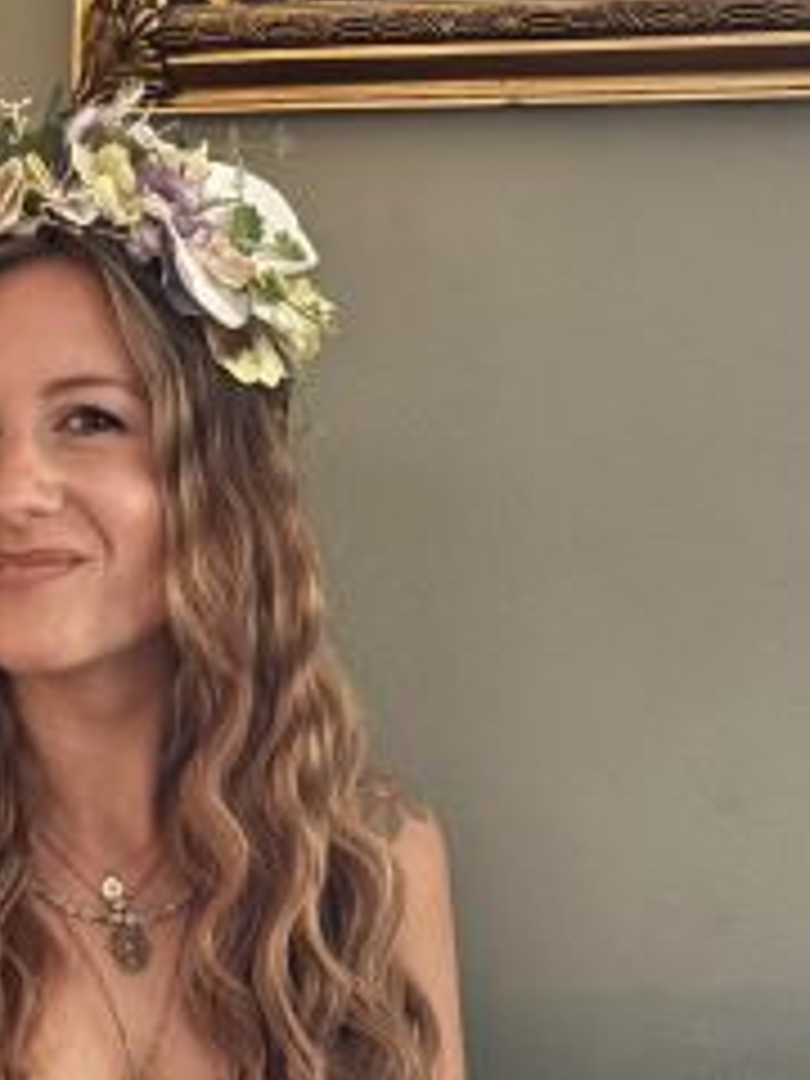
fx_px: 2028
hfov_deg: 22.0
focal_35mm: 65
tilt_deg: -9.2
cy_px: 742
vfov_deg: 29.6
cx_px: 72
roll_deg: -2.4
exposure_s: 1/17
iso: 1000
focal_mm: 5.96
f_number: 1.6
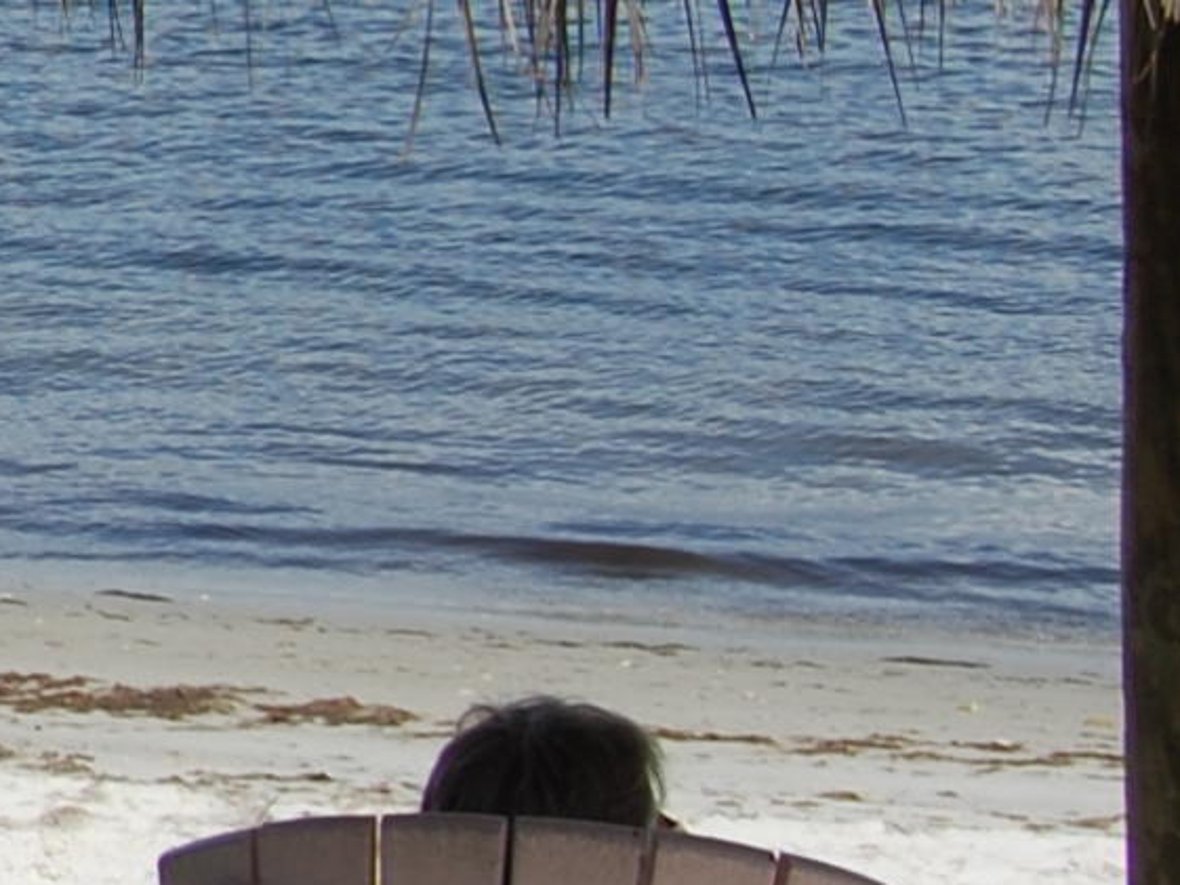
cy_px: -343
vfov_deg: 7.9
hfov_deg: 9.6
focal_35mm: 185
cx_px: -1563
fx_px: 6308
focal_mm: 24
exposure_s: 1/400
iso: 200
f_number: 10
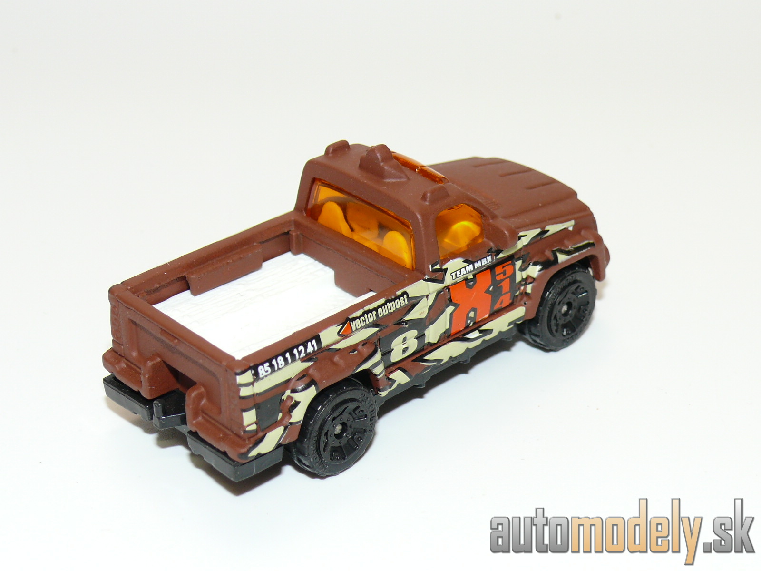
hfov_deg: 26.3
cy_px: 286
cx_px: 380
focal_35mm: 74
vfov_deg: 19.9
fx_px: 1627
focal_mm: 11.2
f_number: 4
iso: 100
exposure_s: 1/30
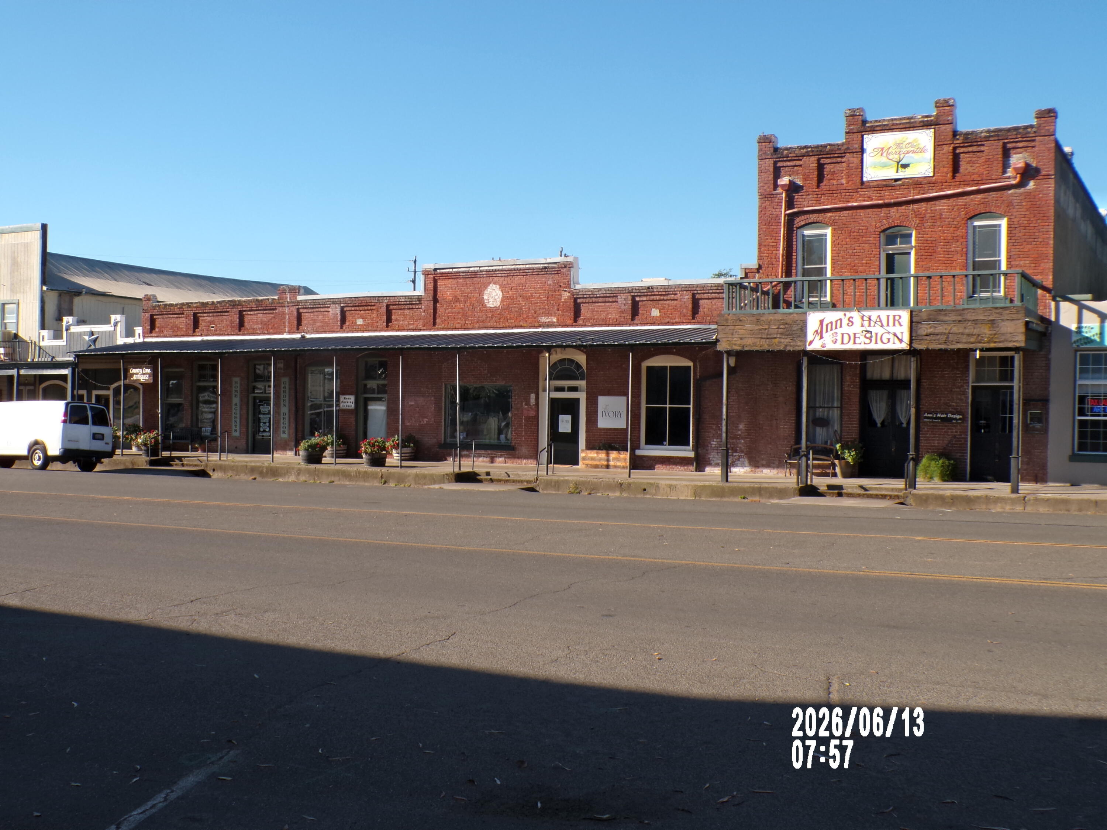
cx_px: 554
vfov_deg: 38.7
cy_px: 415
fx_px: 1183
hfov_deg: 50.1
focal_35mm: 37
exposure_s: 1/340
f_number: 4.9
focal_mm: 6.6
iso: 100
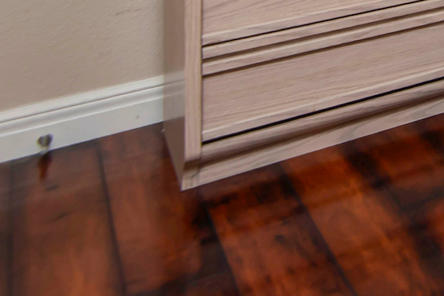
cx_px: 930
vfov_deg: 16.0
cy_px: -279
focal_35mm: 68
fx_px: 839
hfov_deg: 17.9
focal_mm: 16
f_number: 6.3
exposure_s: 1/40
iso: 200
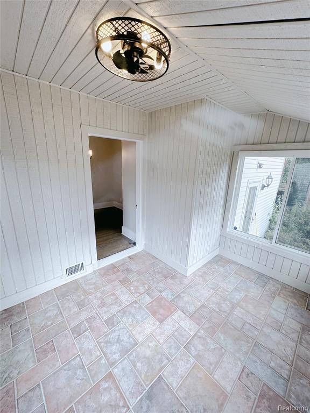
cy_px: 206
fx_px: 167
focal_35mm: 14
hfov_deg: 85.7
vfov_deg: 102.1
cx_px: 155
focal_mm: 2.22
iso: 50
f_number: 2.2
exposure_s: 1/120
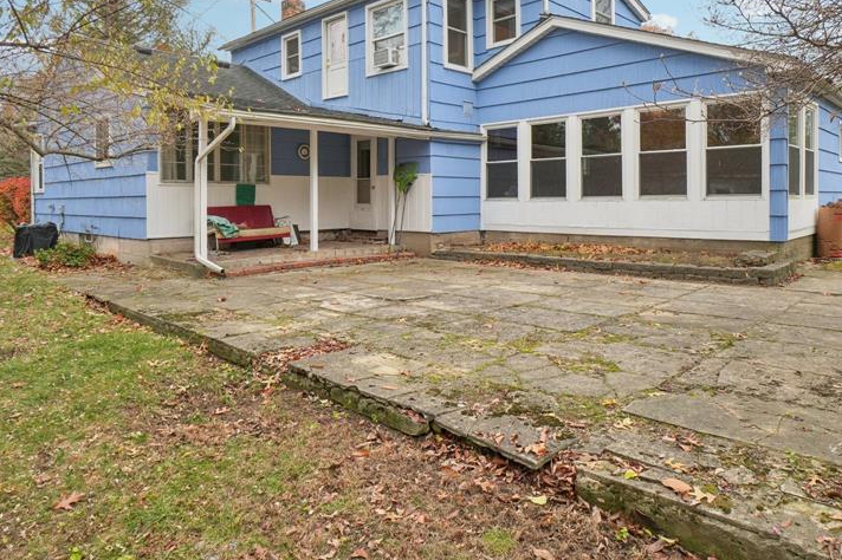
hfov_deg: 74.4
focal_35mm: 24
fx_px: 554
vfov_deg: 53.0
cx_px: 445
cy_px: 207
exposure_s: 1/30
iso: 200
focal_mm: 11
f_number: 8
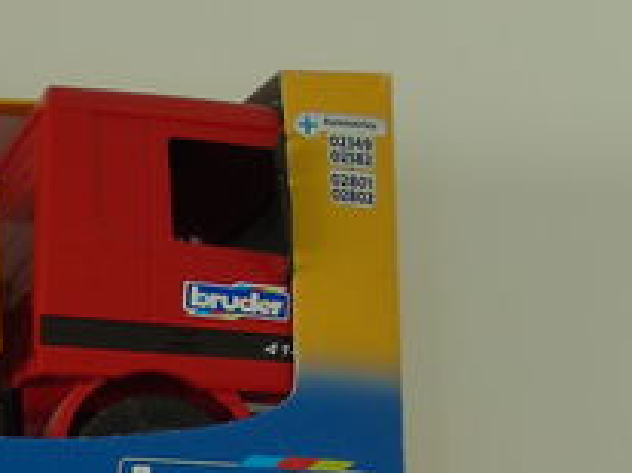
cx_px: -540
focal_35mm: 164
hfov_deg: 11.2
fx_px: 2992
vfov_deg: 8.6
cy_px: 946
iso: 80
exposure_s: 1/80
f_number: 3.8
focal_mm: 6.1
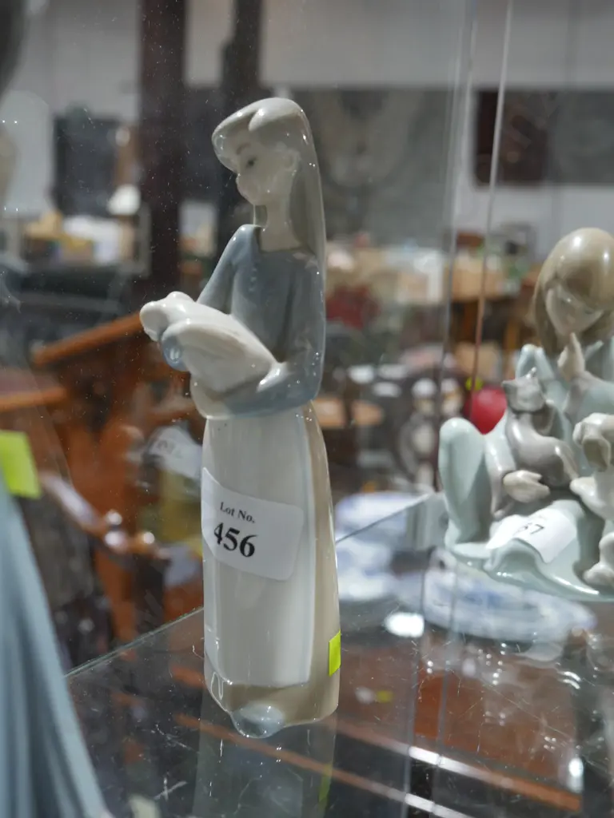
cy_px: 409
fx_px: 1135
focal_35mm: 48
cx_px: 307
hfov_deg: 30.3
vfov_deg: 39.7
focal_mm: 24
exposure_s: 1/60
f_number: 5.2
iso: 800
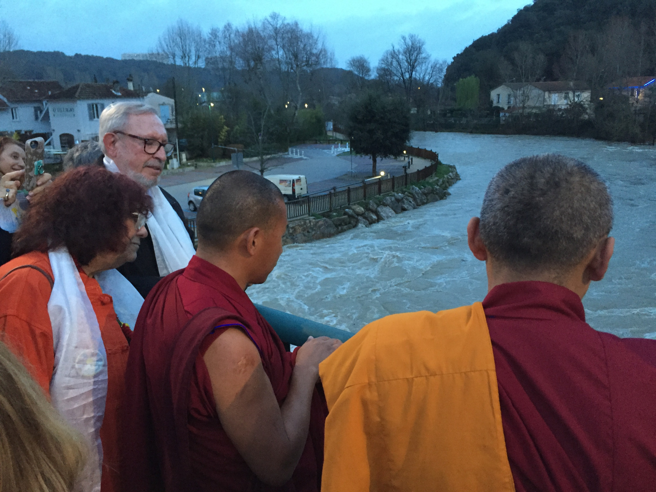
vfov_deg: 48.2
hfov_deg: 61.7
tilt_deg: -12.8
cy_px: 246
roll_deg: +1.1
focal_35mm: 29
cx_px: 328
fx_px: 550
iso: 320
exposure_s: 1/33
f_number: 2.2
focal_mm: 4.15
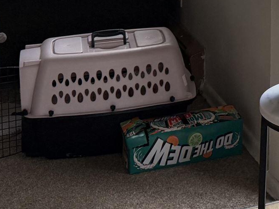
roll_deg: -1.6
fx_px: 895
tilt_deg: -3.6
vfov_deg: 12.1
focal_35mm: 111
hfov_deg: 17.0
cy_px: -180
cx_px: 332
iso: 125
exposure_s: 1/121
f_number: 1.78
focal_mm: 6.76
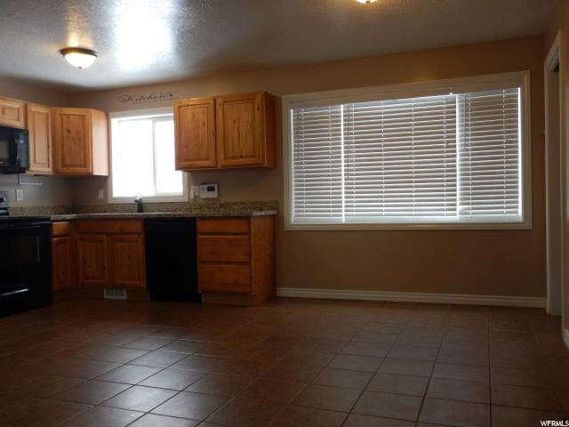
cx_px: 284
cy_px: 214
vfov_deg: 45.4
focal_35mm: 31
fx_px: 510
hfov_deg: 58.4
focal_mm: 5.6
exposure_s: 1/30
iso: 250
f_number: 4.2
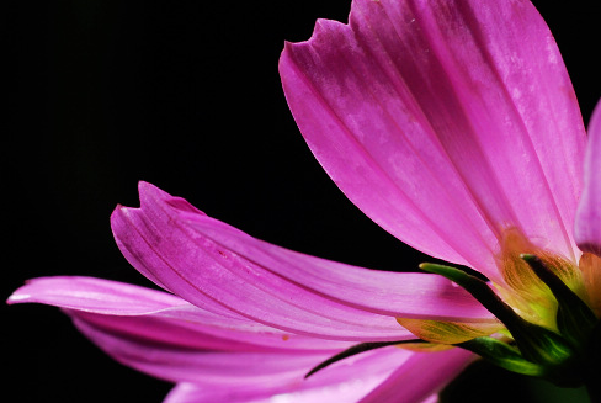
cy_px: 189
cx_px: 511
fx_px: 4732
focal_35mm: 283
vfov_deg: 4.9
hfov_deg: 7.3
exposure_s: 1/125
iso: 125
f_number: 16
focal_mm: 90
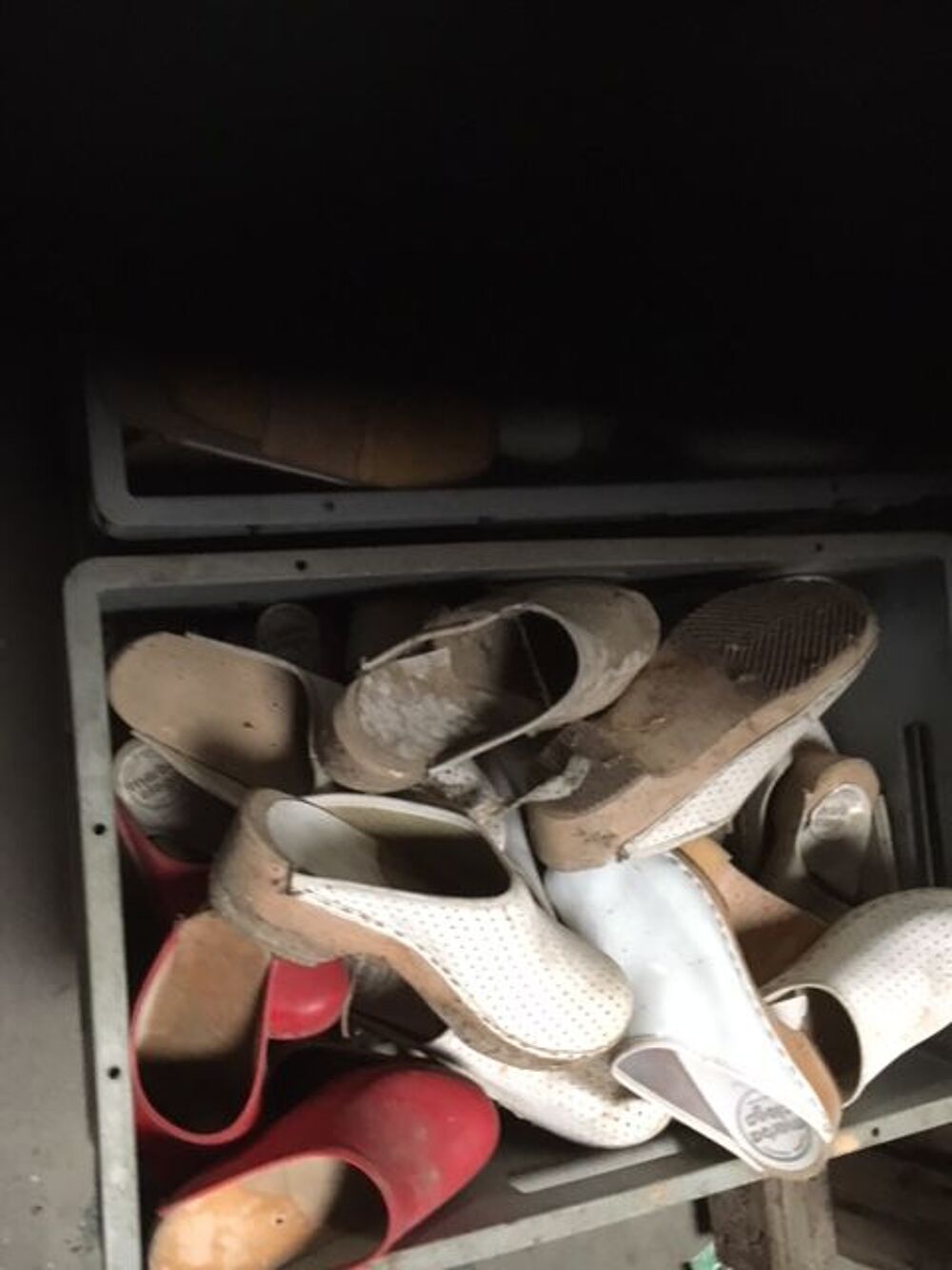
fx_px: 1063
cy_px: 635
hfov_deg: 48.2
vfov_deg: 61.7
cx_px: 476
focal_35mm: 29
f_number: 2.2
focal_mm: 4.15
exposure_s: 1/17
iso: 250
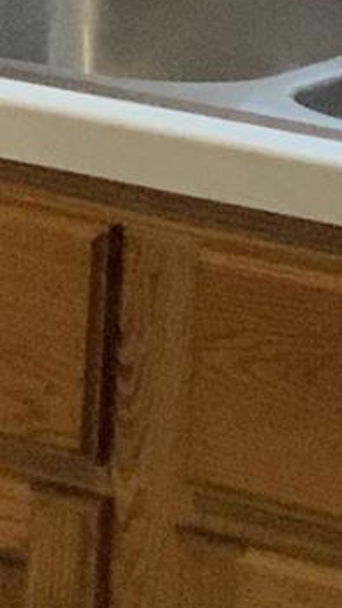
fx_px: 4464
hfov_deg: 4.2
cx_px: -694
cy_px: -247
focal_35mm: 277
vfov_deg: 7.7
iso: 250
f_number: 1.8
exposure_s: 1/60
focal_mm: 3
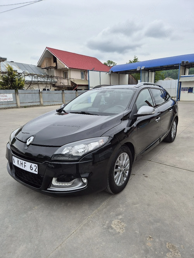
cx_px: 97
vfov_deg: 73.9
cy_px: 129
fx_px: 172
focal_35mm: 23
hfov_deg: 58.9
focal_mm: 5.4
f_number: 1.8
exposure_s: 1/500
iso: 25
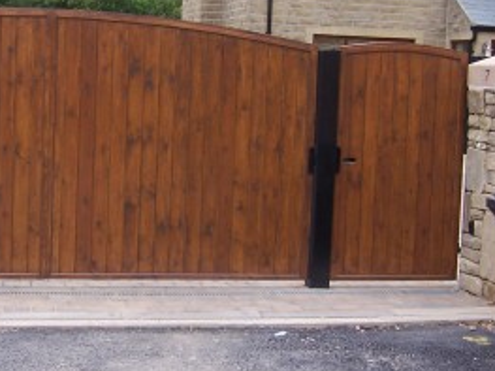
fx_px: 1001
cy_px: 136
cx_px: 152
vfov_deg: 20.9
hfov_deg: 27.6
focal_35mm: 70
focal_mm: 6
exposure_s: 1/350
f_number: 3
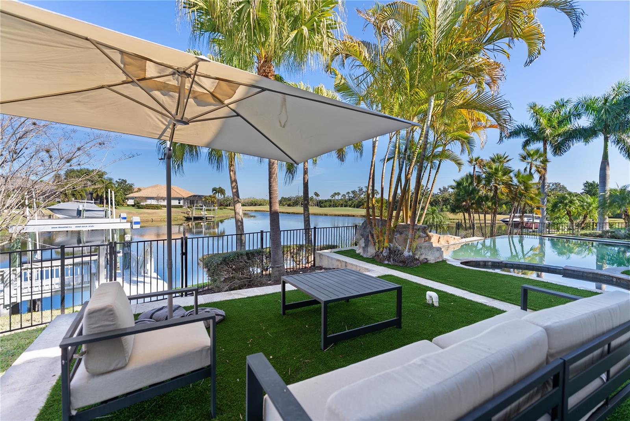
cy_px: 210
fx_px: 280
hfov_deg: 96.7
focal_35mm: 16
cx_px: 315
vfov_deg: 73.8
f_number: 2.8
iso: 64
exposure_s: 1/125
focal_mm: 16
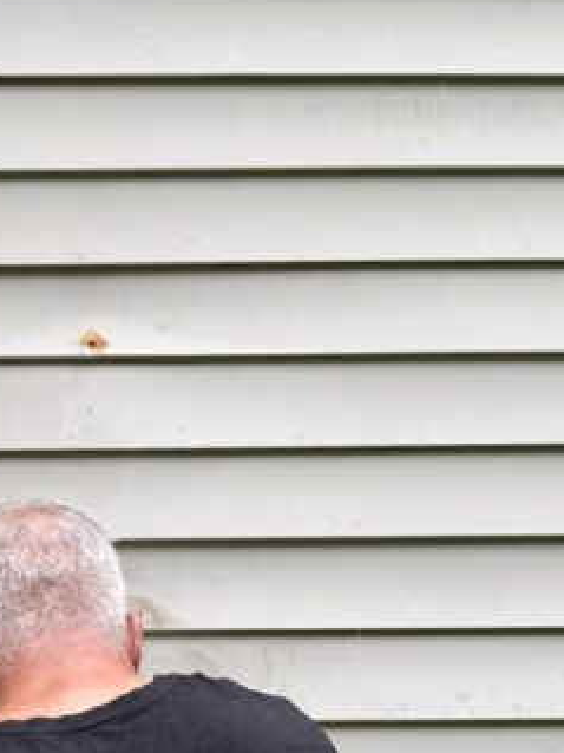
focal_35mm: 77
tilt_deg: +0.2
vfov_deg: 25.0
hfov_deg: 18.0
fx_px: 1674
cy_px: 590
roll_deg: -0.4
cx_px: -149
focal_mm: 6.76
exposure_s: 1/403
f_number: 1.78
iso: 80
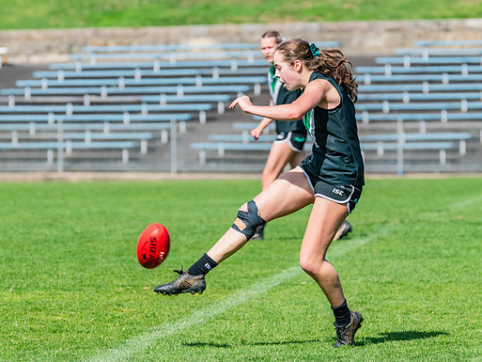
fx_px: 6086
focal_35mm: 437
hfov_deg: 4.5
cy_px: 168
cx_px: 240
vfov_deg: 3.4
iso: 800
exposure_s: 1/1600
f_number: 10
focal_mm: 360
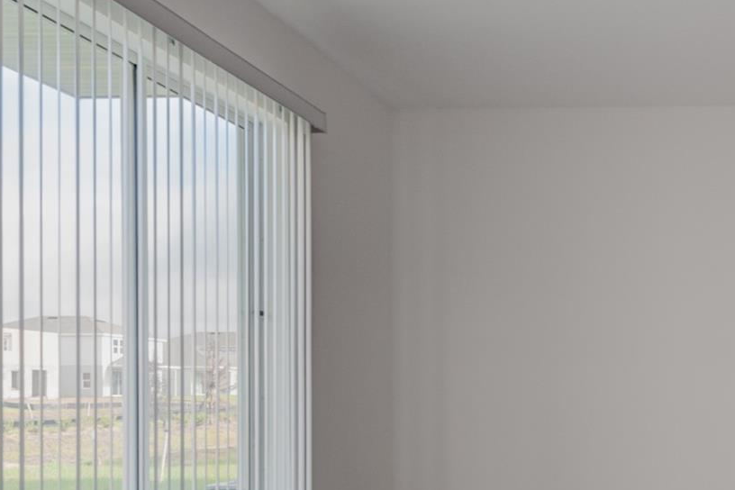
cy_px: 404
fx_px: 960
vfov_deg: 28.0
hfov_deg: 38.0
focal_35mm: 47
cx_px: 710
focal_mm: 16
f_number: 8
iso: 400
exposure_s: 1/40
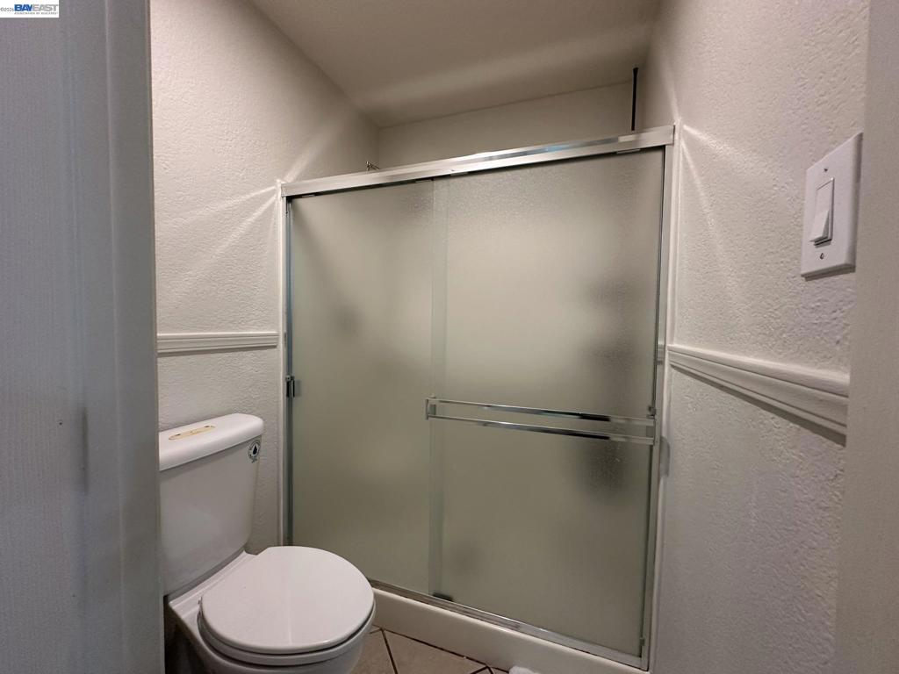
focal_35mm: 14
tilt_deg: -1.6
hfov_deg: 102.1
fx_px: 364
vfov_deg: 85.7
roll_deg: -1.3
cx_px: 450
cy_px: 337
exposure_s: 1/60
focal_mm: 2.22
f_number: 2.2
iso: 250
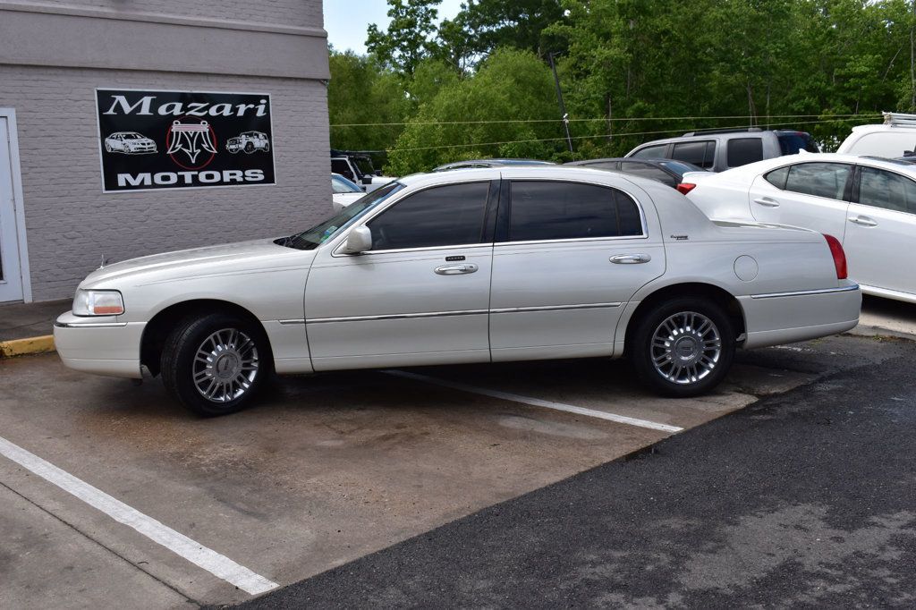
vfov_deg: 36.8
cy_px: 305
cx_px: 458
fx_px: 916
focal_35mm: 36
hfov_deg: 53.1
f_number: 11
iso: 400
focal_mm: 24
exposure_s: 1/500
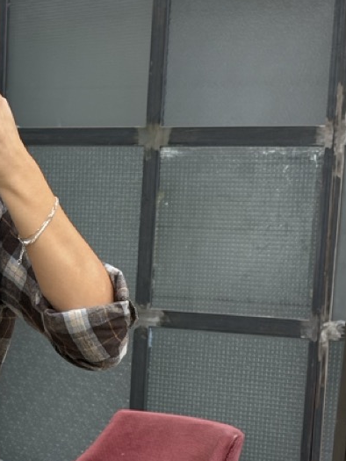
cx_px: -31
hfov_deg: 12.5
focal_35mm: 117
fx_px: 1559
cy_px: 474
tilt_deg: -20.8
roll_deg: -1.8
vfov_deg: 16.4
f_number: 1.78
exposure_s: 1/60
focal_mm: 6.76
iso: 200
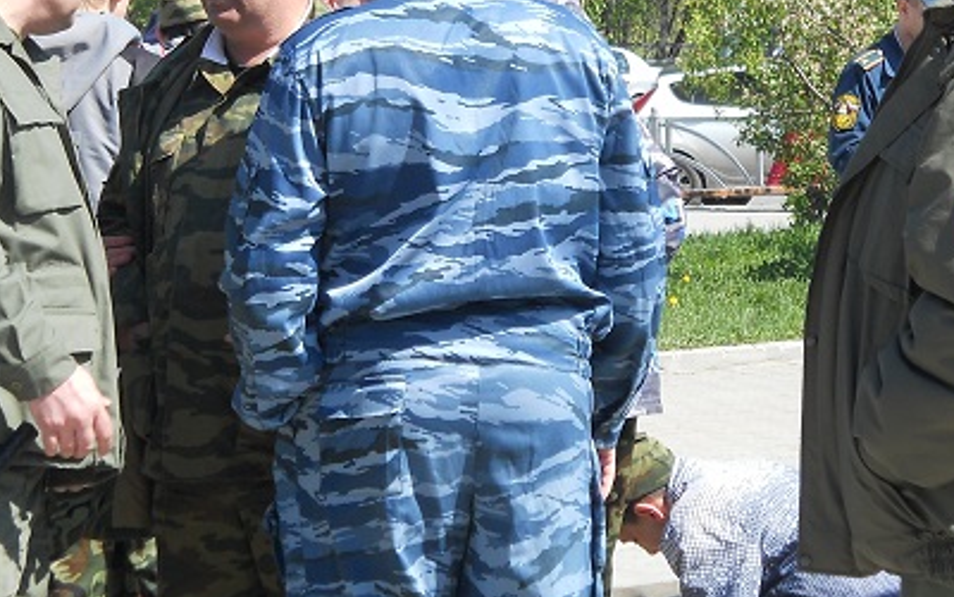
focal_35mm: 180
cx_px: 260
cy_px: 91
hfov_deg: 11.6
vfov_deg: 7.3
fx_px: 4680
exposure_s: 1/200
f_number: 5.3
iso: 80
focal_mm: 17.48
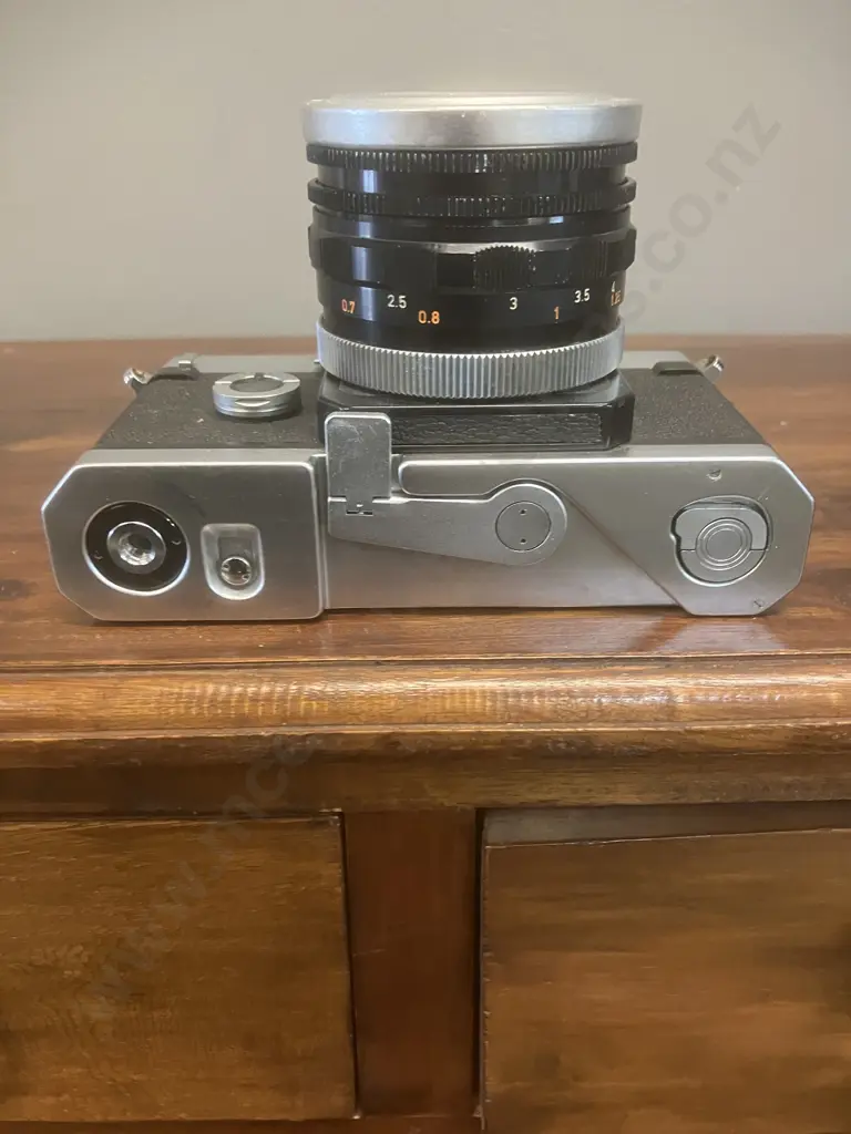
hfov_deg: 49.7
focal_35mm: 28
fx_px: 918
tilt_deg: -23.9
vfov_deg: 63.4
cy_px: 567
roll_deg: +0.3
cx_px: 426
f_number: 1.8
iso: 320
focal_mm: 3.99
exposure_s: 1/33
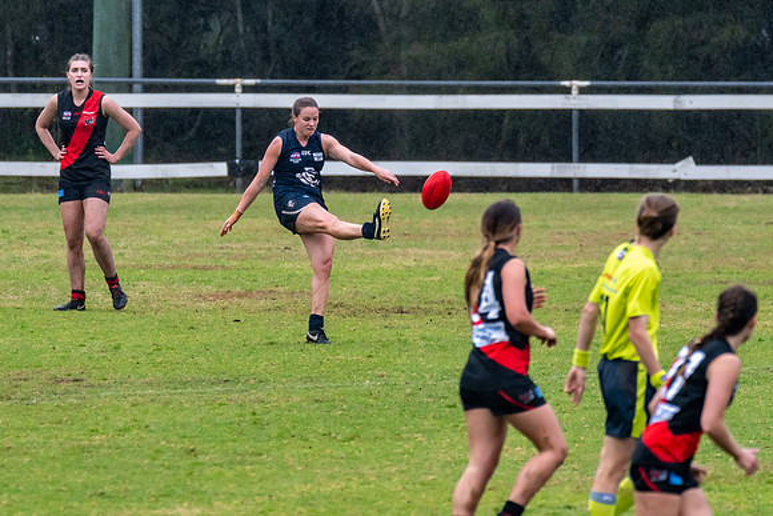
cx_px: 303
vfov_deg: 1.7
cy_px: 203
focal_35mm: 821
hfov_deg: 2.5
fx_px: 17637
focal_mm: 450
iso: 1250
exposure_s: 1/2000
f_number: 7.1
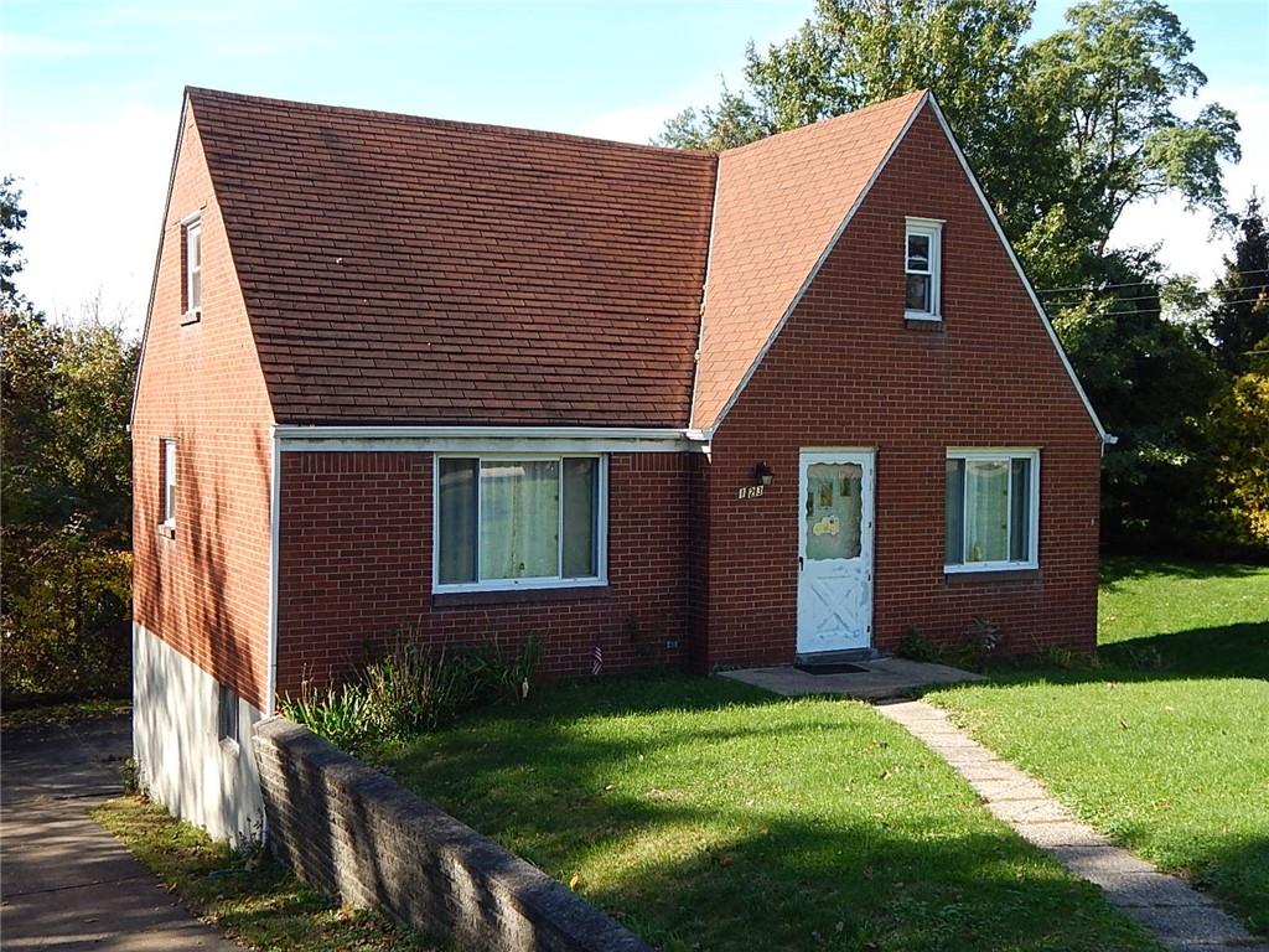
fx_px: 1393
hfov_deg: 49.0
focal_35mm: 38
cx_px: 634
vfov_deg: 37.7
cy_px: 476
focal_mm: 6.8
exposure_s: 1/400
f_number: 3.4
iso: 125
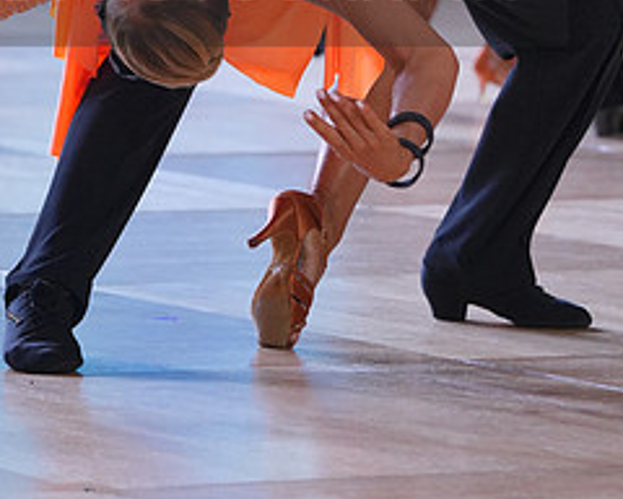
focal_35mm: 379
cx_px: 212
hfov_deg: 5.1
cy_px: -39
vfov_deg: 4.1
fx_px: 6988
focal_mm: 167
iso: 2000
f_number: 5
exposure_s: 1/400
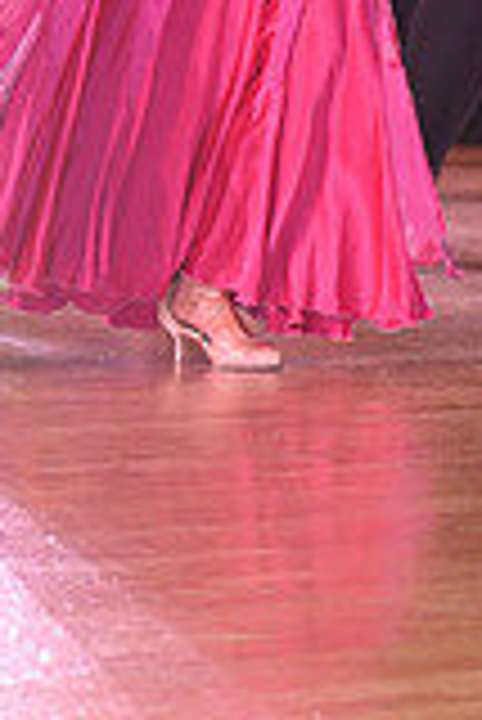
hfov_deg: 4.4
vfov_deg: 6.6
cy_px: -243
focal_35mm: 311
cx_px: -142
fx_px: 6232
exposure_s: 1/200
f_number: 4.5
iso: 2000
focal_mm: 86
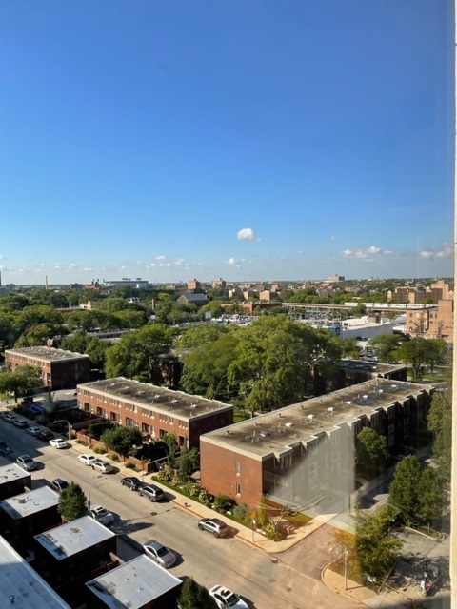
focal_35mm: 26
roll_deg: +1.5
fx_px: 458
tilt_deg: -2.4
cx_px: 228
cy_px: 304
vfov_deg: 67.3
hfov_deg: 53.1
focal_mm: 4.2
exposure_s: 1/1383
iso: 32
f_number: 1.6
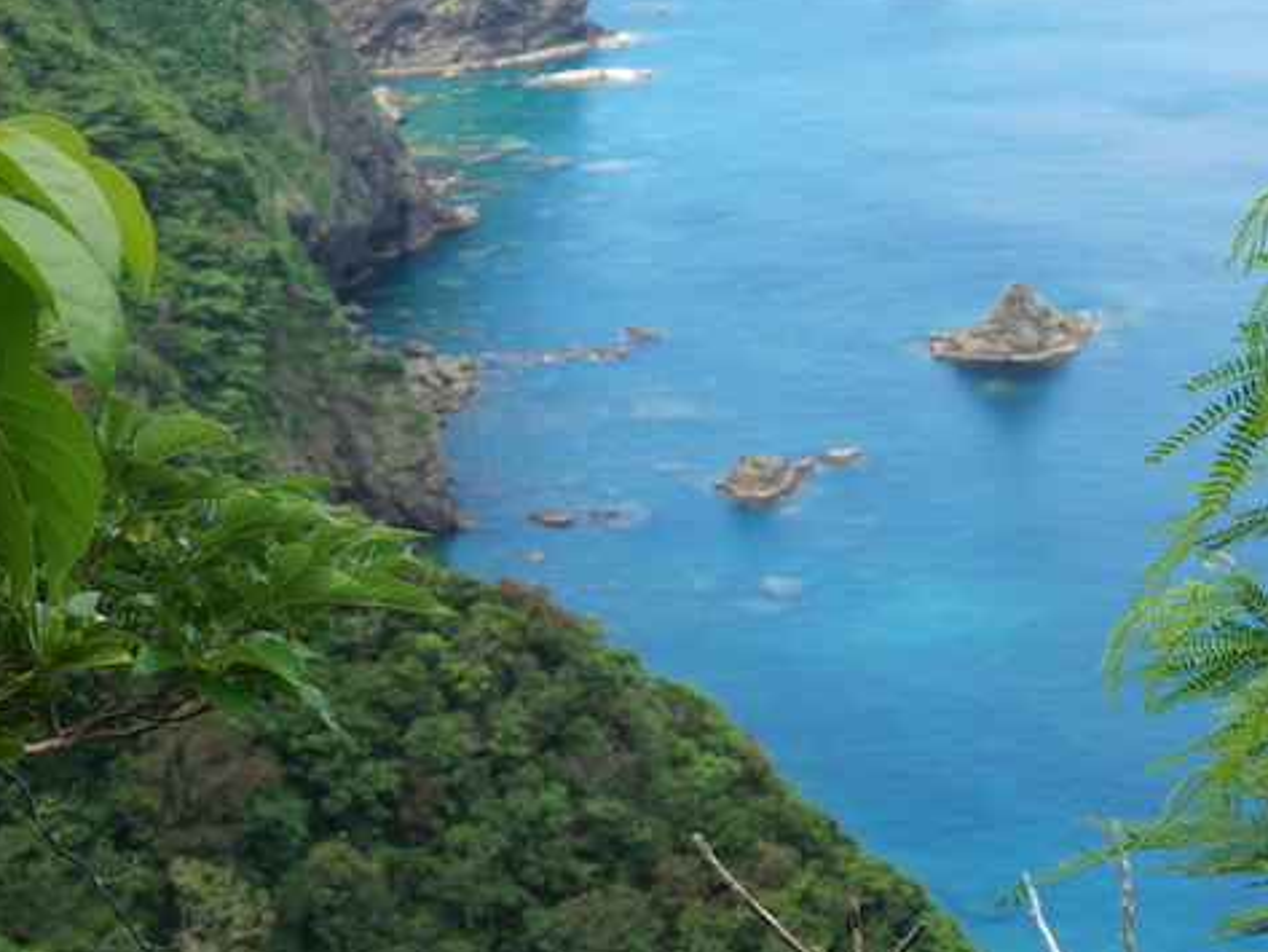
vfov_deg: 13.9
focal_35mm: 106
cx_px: 823
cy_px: 459
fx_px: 3892
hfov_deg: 18.5
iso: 100
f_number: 5.6
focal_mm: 29
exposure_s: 1/160
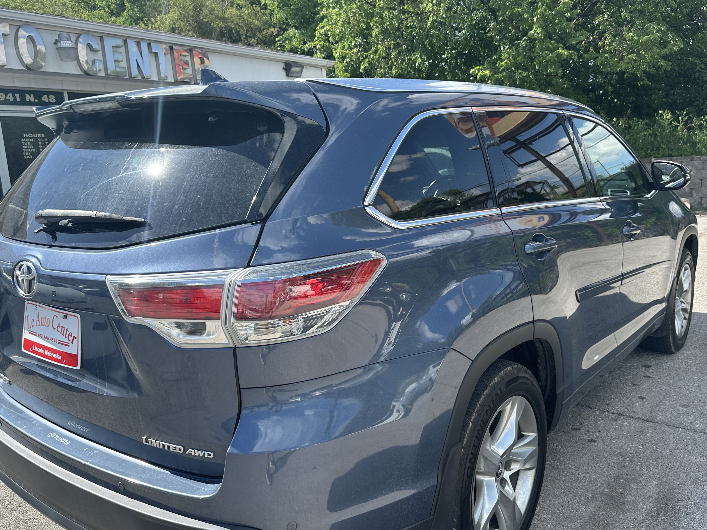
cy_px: 261
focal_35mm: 30
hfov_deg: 59.9
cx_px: 369
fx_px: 613
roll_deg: +5.5
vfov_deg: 46.8
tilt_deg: -5.8
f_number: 1.78
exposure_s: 1/1721
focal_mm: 6.86
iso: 80
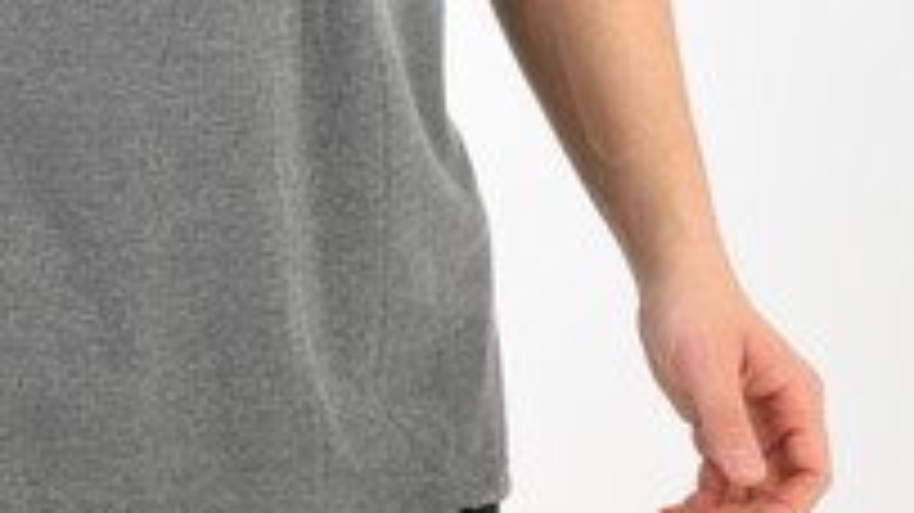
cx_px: 162
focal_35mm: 195
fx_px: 4724
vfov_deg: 6.1
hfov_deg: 11.0
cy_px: -441
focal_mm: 70
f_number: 7.1
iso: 100
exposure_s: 1/160
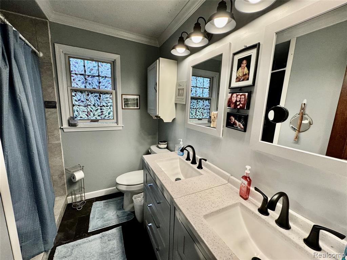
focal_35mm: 14
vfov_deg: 85.7
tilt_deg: -8.6
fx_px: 140
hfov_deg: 102.1
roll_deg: -2.0
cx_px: 174
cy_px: 130
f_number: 2.2
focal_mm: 2.22
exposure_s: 1/60
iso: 160
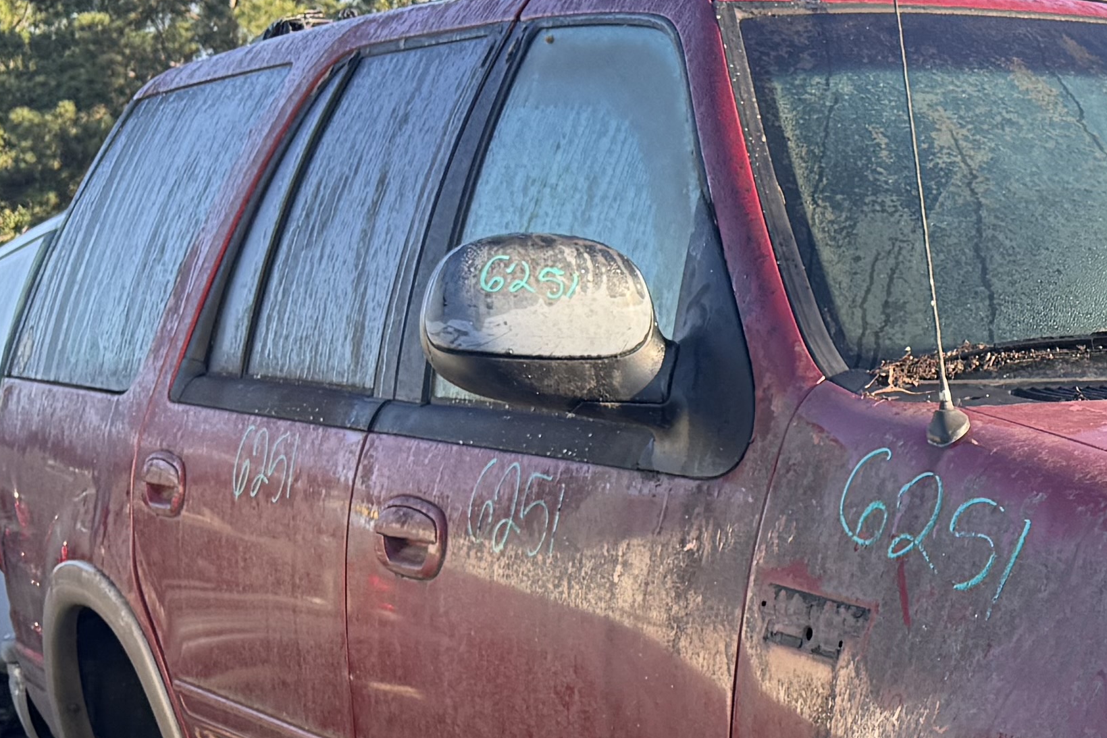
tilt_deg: -6.1
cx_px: 1411
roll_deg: +0.1
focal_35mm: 87
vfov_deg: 15.4
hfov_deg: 21.3
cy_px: 767
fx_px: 2675
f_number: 1.78
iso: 100
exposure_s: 1/671
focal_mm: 6.76
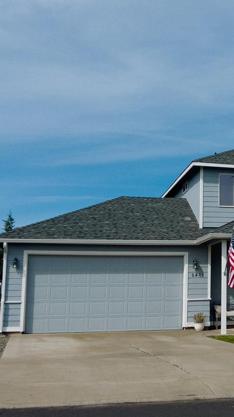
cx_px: 257
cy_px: 207
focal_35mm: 38
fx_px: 419
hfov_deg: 28.4
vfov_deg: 52.8
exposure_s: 1/6000
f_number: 1.5
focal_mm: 5.7
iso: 50
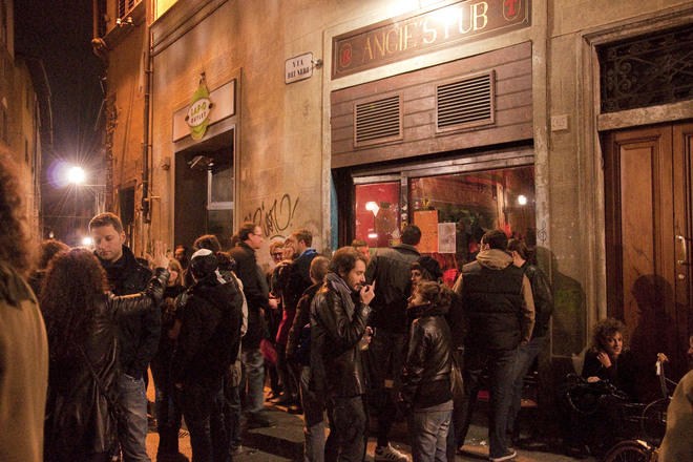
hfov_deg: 51.3
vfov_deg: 35.5
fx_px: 722
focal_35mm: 38
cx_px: 346
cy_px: 231
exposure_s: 1/25
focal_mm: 25
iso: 6400
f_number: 4.5
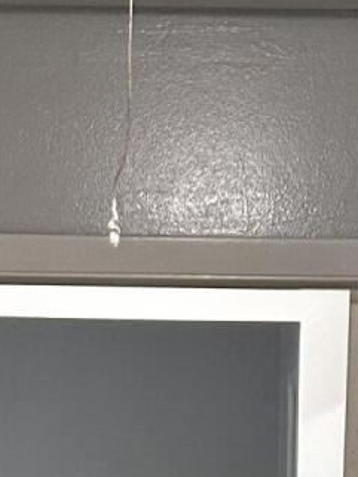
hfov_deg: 9.2
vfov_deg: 10.8
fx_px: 2232
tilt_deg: -14.6
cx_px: 224
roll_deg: -0.8
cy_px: 1043
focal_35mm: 162
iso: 160
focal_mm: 5.7
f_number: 1.5
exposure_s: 1/60
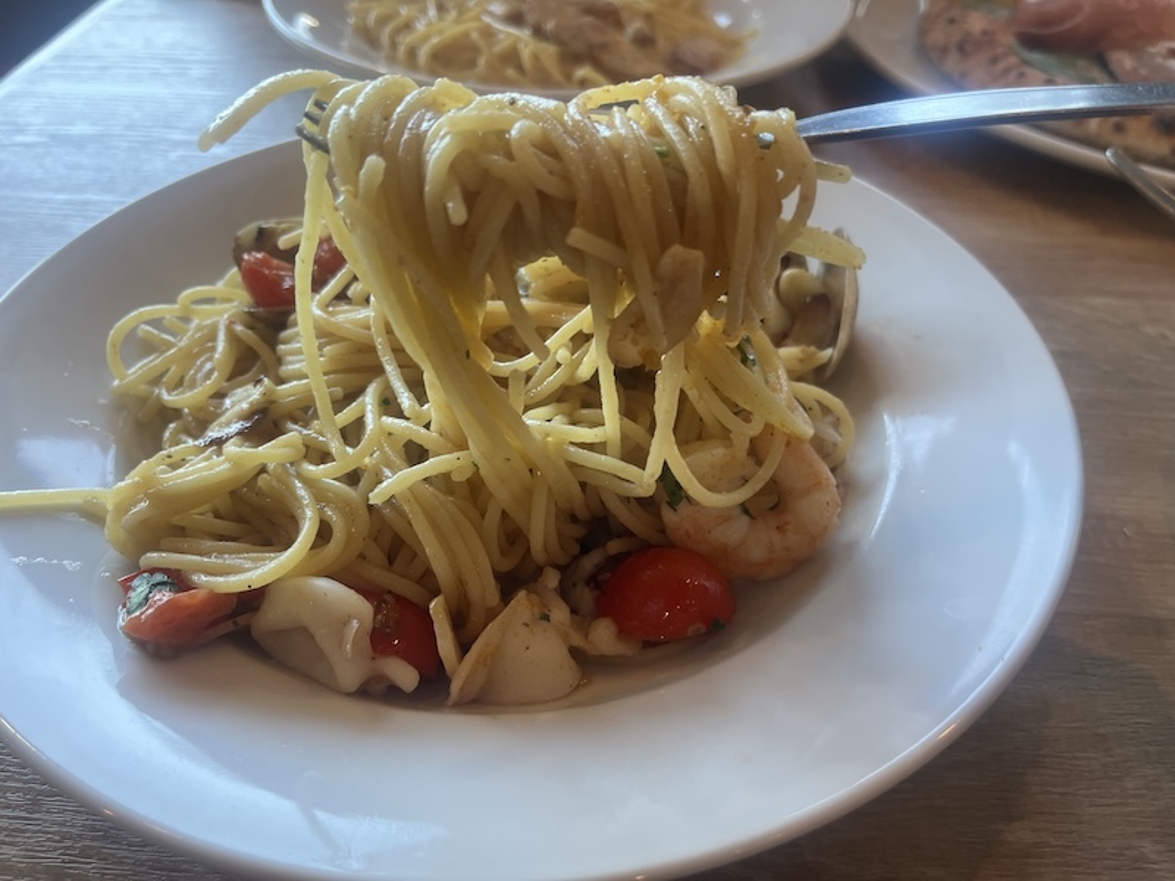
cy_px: 440
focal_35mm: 26
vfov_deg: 53.1
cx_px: 588
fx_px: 883
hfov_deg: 67.3
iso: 100
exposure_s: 1/120
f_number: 1.6
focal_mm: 5.1
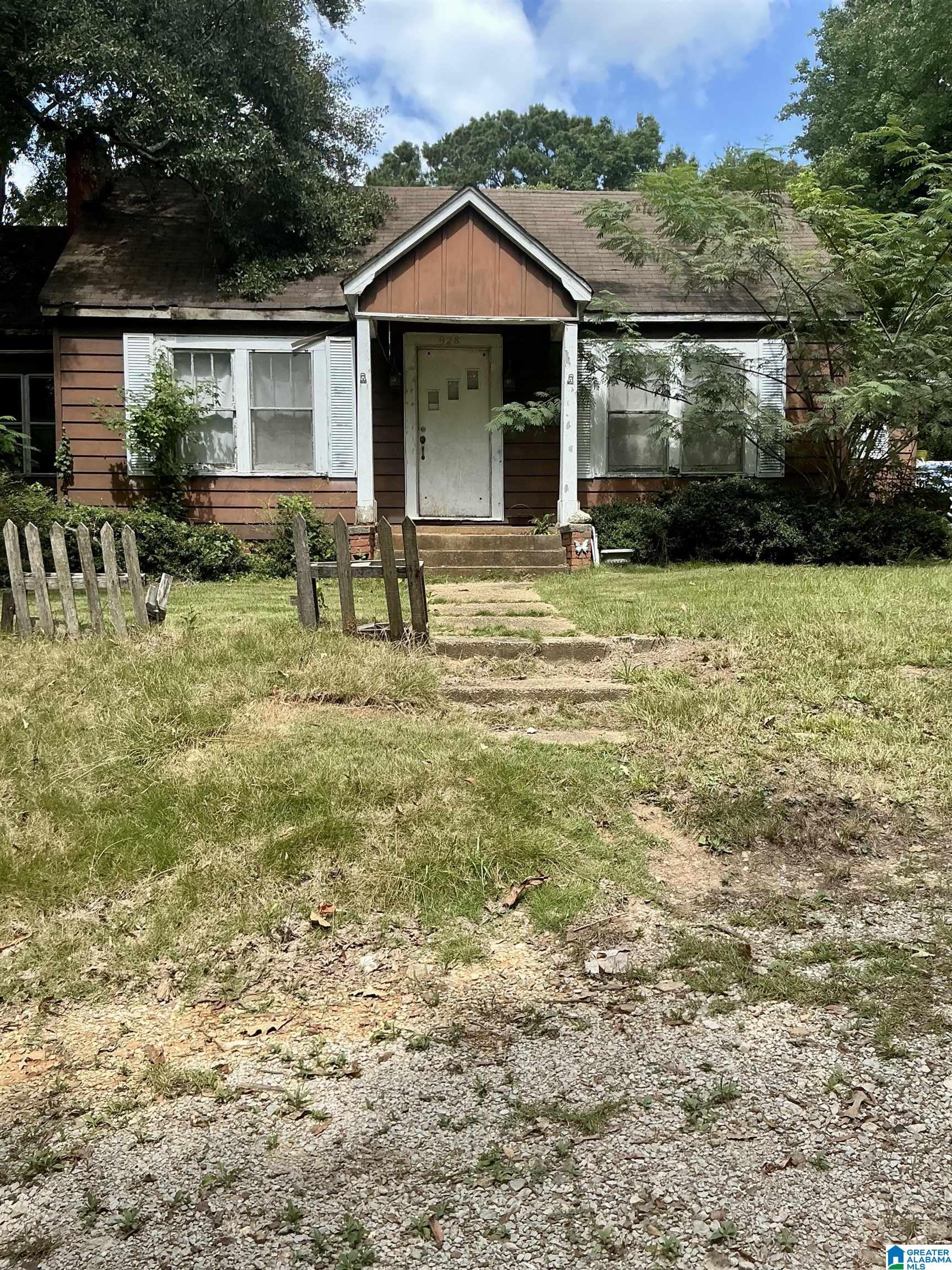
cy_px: 635
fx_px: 1063
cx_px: 476
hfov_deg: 48.2
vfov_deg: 61.7
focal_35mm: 29
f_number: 1.8
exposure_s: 1/613
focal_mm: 3
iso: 25
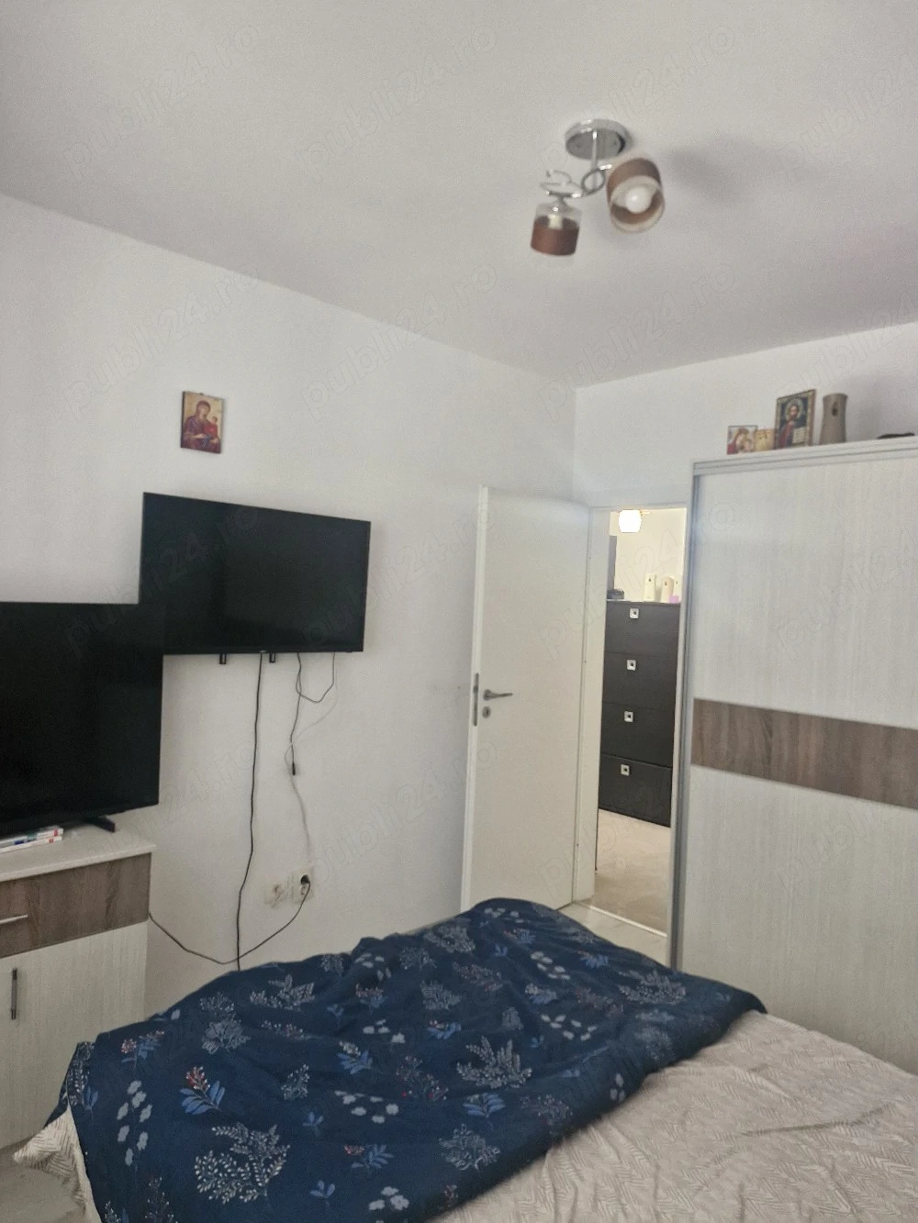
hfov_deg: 58.9
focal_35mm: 23
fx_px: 813
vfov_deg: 73.9
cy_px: 612
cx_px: 459
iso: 1000
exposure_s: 1/100
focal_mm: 5.54
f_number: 1.8
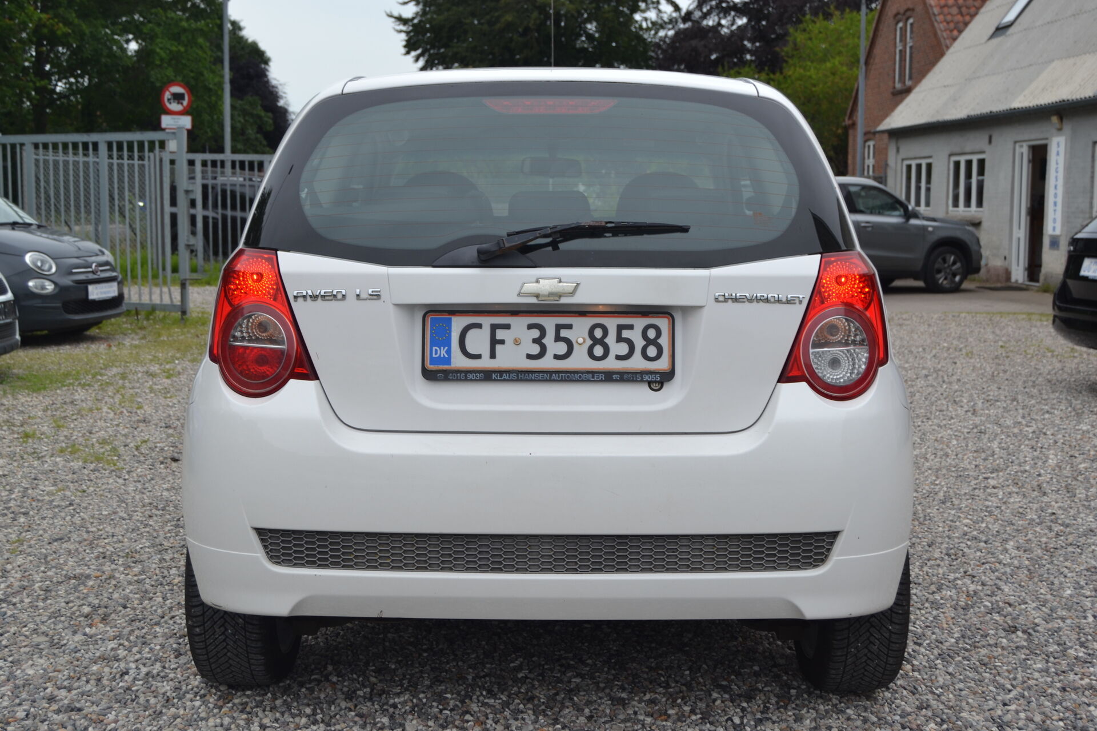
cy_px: 366
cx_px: 548
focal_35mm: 45
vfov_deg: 29.9
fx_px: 1371
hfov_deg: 43.6
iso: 100
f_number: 5.6
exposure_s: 1/125
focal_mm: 30
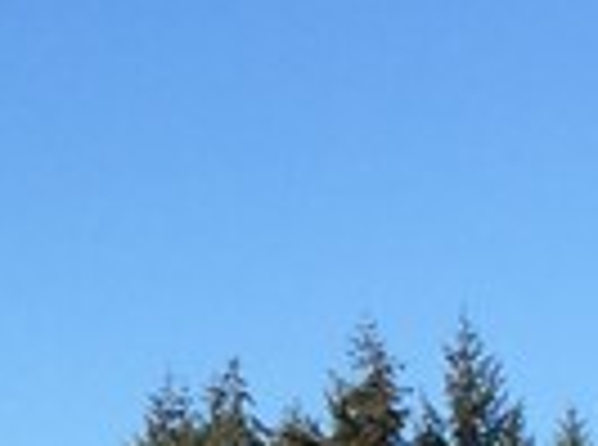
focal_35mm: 224
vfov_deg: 6.6
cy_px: 532
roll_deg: -1.7
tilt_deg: +6.1
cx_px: 27
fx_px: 3859
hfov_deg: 8.8
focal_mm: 4.15
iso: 32
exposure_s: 1/860
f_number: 2.2
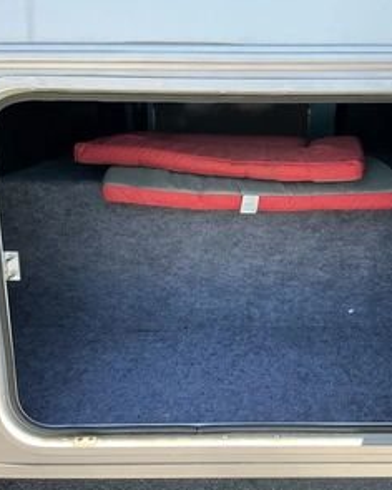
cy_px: 246
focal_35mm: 37
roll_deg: +2.2
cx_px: 231
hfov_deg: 40.0
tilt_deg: -15.4
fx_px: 537
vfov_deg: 49.1
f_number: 1.8
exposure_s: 1/211
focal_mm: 3
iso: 25
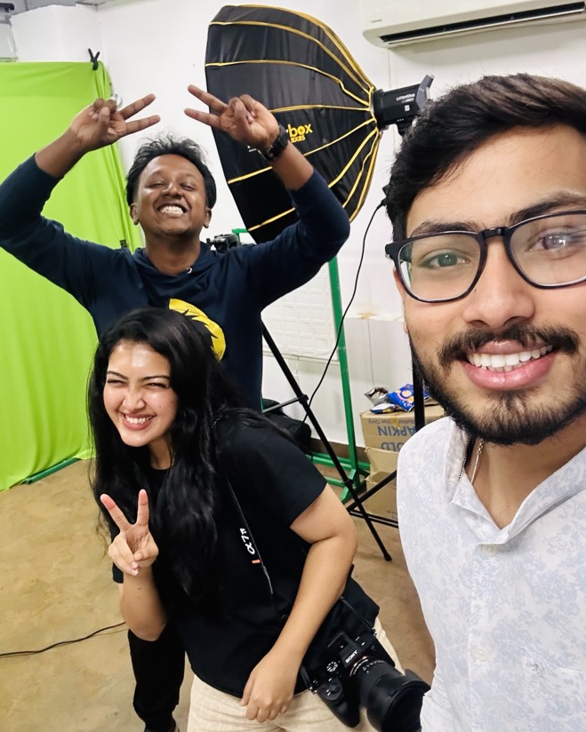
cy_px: 381
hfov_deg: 45.8
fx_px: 694
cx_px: 287
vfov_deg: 55.7
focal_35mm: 32
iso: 200
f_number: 1.9
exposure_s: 1/50
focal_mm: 2.69
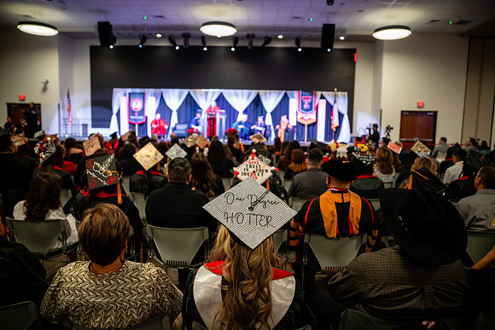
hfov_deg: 73.7
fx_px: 330
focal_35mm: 24
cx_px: 248
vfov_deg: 53.1
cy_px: 165
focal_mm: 24
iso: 1600
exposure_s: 1/160
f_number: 2.8
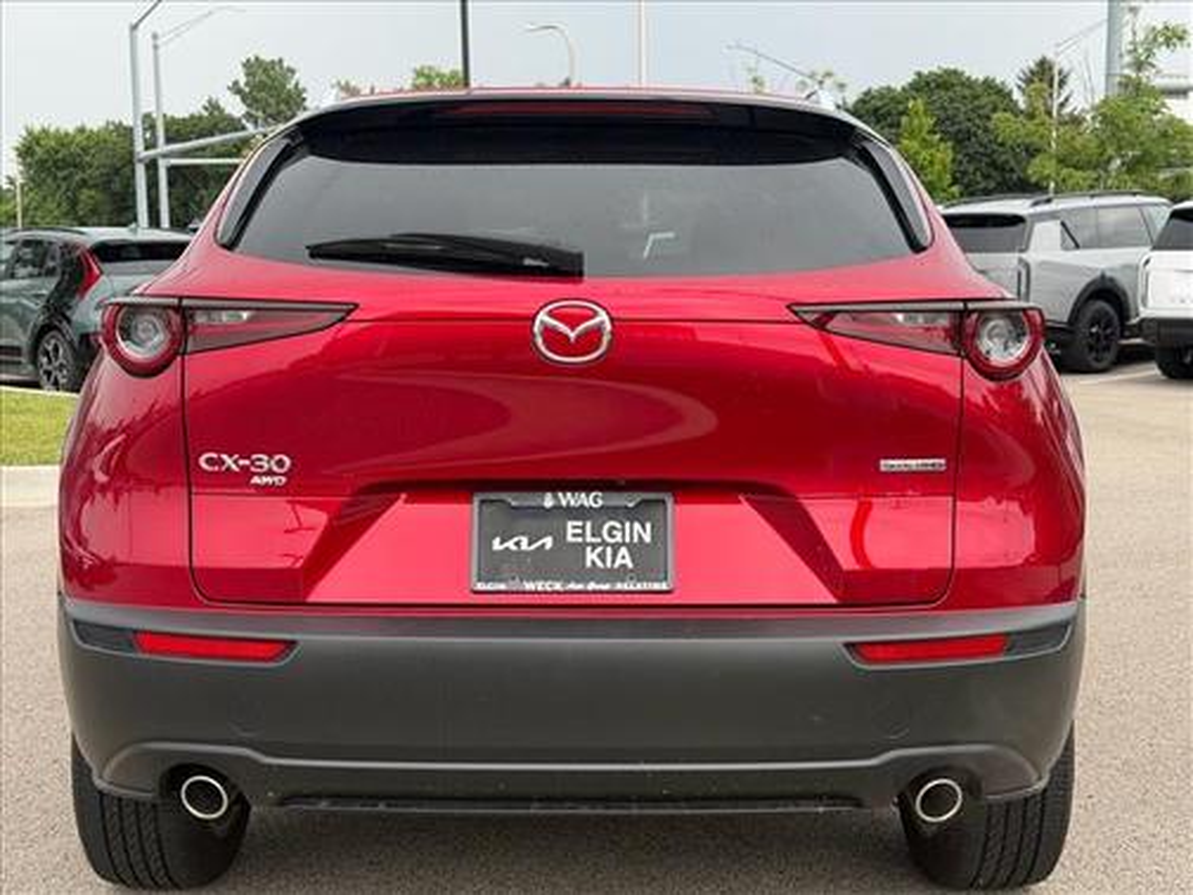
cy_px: 448
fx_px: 1654
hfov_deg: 39.7
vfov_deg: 30.3
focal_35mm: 48
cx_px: 596
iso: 64
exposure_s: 1/427
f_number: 1.78
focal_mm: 6.76
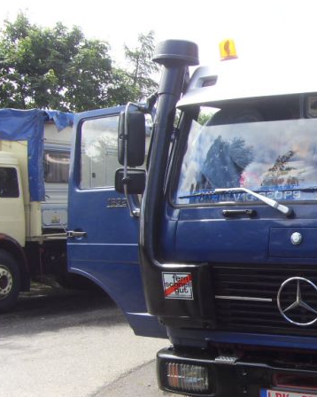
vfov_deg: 27.8
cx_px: 329
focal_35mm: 68
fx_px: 798
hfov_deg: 21.5
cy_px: 254
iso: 80
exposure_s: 1/350
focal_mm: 6.6
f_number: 3.5
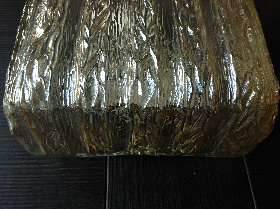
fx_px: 283
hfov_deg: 52.7
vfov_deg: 40.6
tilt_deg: -59.6
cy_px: 104
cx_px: 140
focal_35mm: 35
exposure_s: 1/15
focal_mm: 4.28
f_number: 2.4
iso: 64
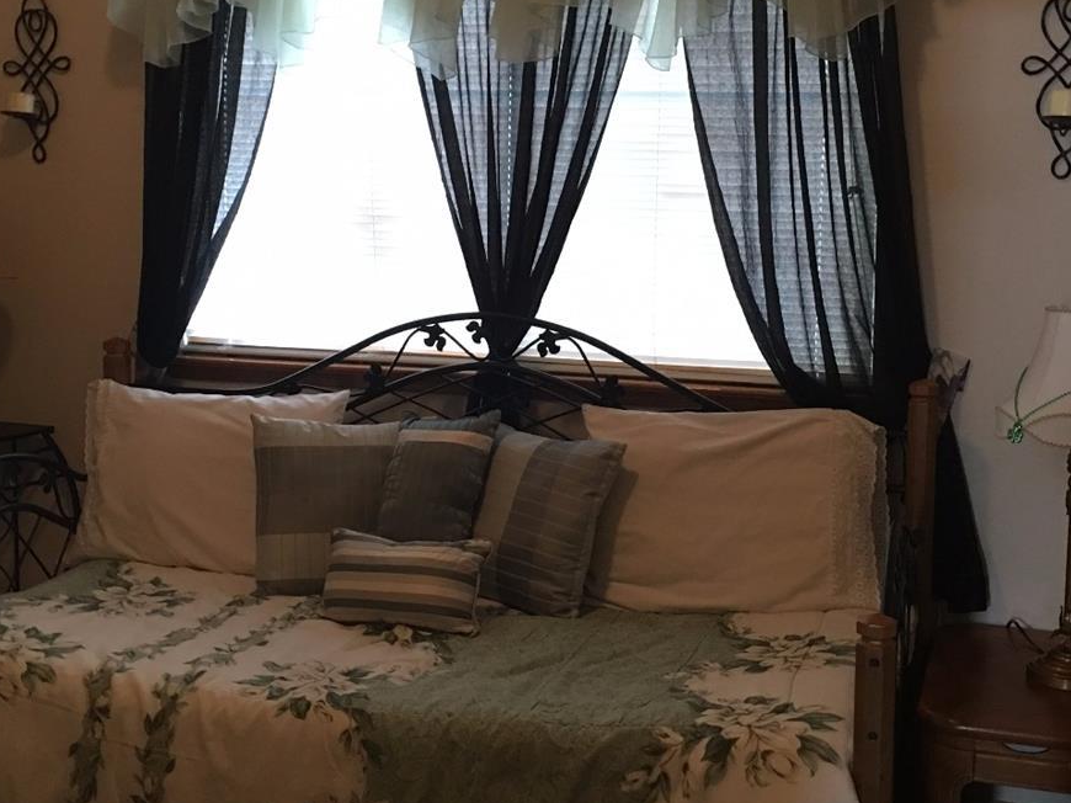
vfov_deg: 29.0
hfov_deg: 38.1
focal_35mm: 50
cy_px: 330
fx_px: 1547
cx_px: 597
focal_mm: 4.15
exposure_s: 1/15
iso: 80
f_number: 2.2
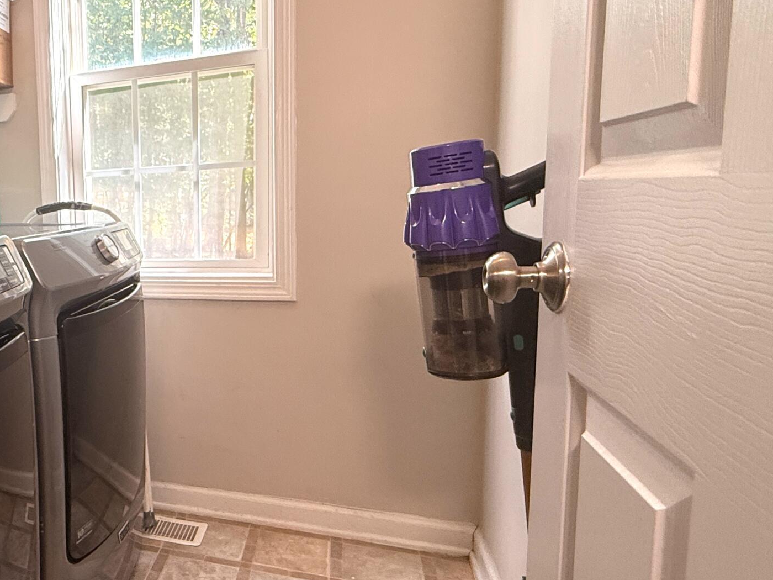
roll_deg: +1.9
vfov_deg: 46.8
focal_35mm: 30
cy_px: 284
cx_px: 40
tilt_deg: -6.7
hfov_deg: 51.0
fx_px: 670
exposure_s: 1/120
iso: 250
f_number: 2.2
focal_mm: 2.22
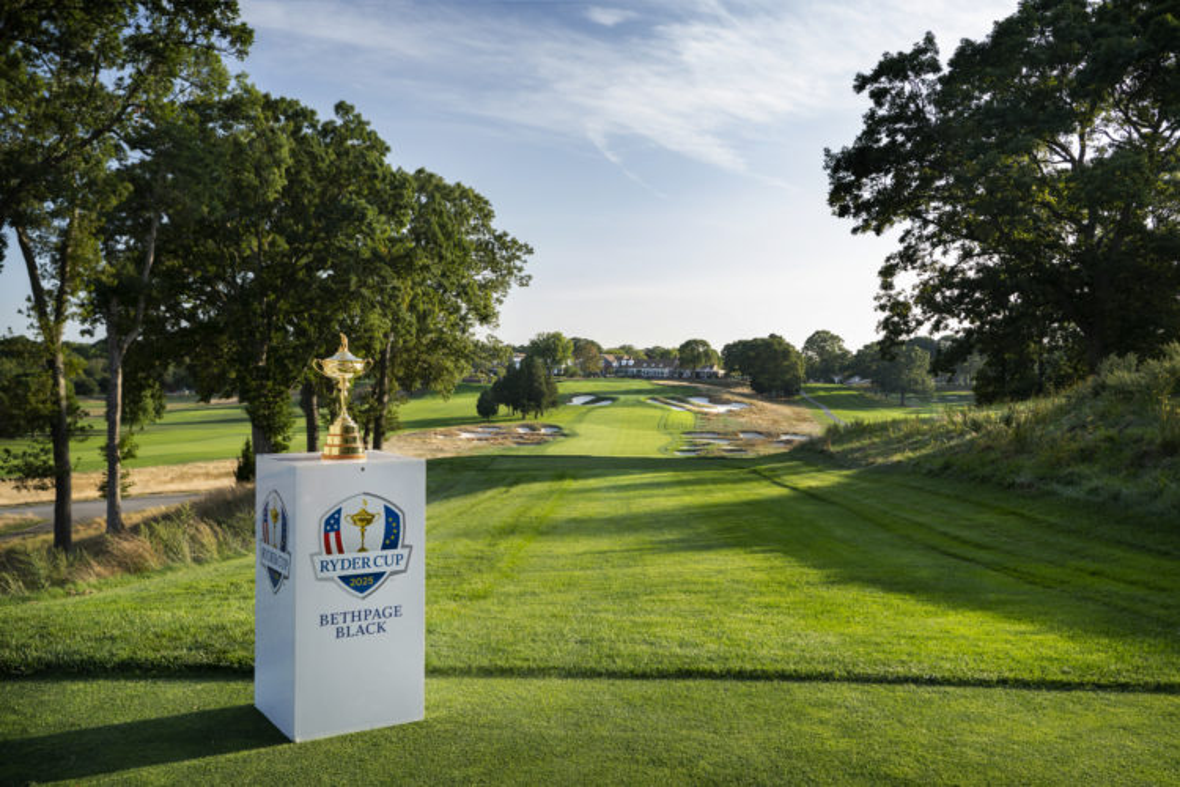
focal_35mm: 33
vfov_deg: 40.0
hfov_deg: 57.2
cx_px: 590
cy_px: 394
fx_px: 1082
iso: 50
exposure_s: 1/25
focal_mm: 33
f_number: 8
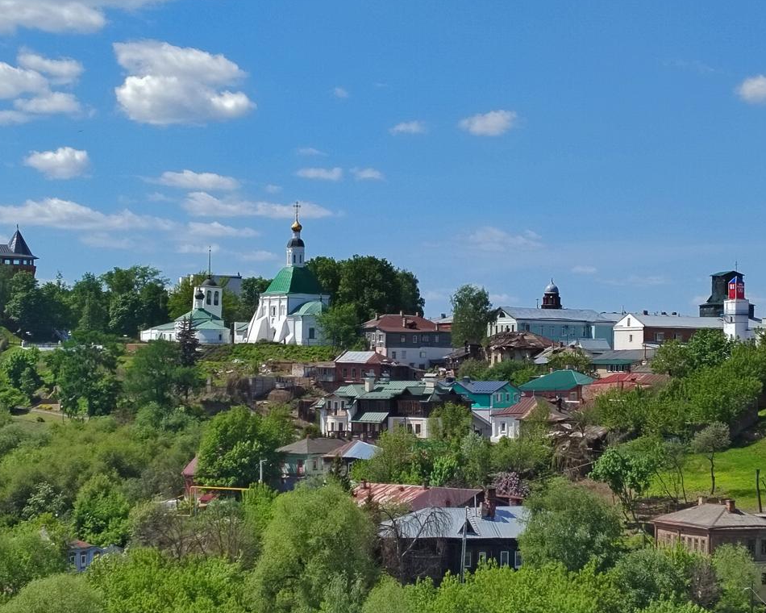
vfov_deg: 15.4
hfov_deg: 19.2
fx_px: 2267
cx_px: 387
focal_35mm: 100
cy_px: 304
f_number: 1.9
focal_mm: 5.52
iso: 316
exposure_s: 1/2000
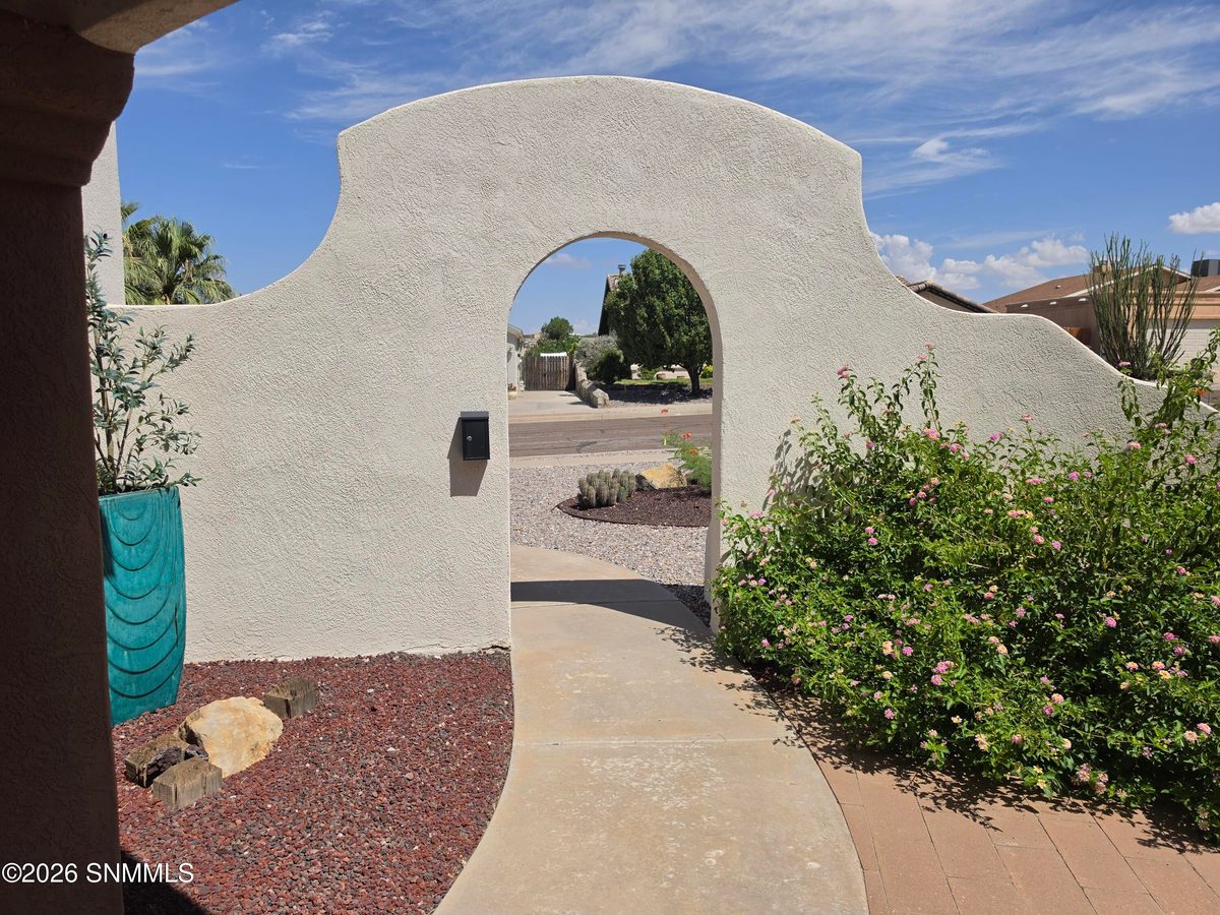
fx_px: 811
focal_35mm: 23
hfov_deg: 73.9
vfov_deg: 58.9
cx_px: 610
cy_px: 458
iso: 50
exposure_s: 1/7939
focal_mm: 6.5
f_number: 1.4
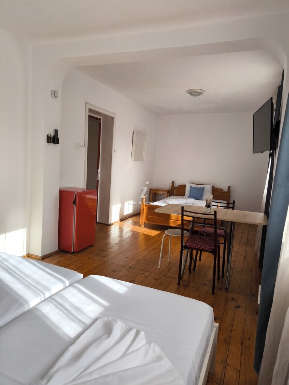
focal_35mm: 24
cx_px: 144
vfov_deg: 71.6
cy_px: 192
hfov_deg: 56.8
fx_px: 267
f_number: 1.9
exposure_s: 1/469
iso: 50
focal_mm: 6.92
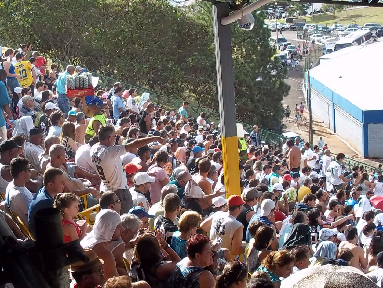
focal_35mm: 66
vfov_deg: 22.2
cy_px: 123
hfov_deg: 29.2
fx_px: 730
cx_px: 135
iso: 80
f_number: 3.5
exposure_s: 1/320
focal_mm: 8.2
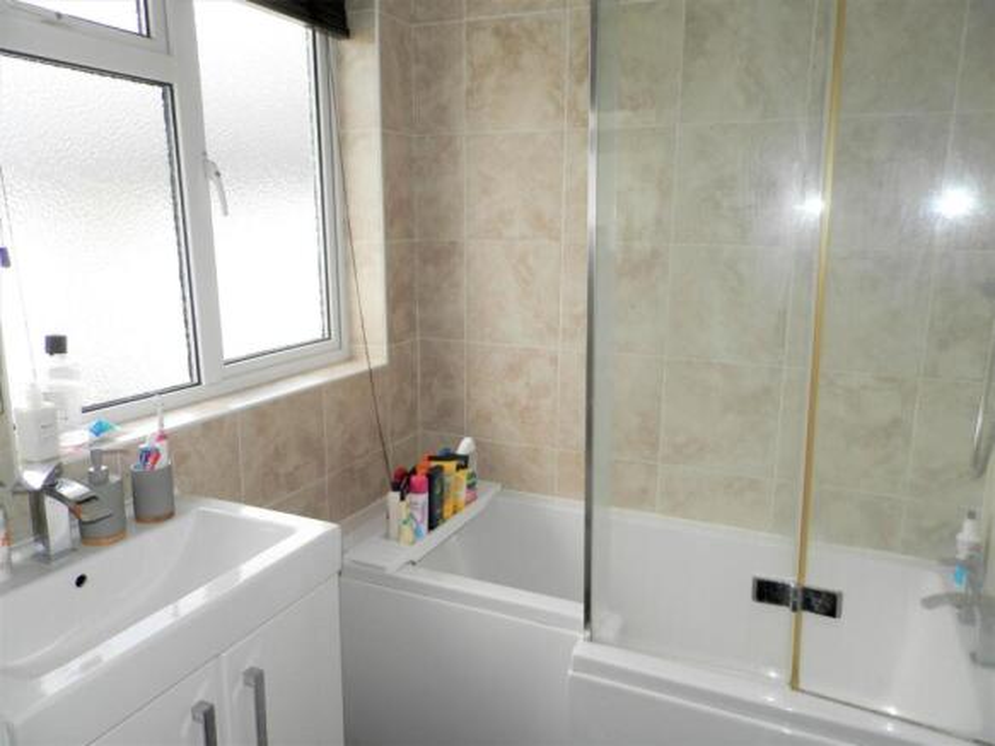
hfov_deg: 69.4
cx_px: 498
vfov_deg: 54.9
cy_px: 373
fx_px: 718
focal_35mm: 25
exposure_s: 1/50
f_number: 3.1
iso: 80
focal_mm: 4.5
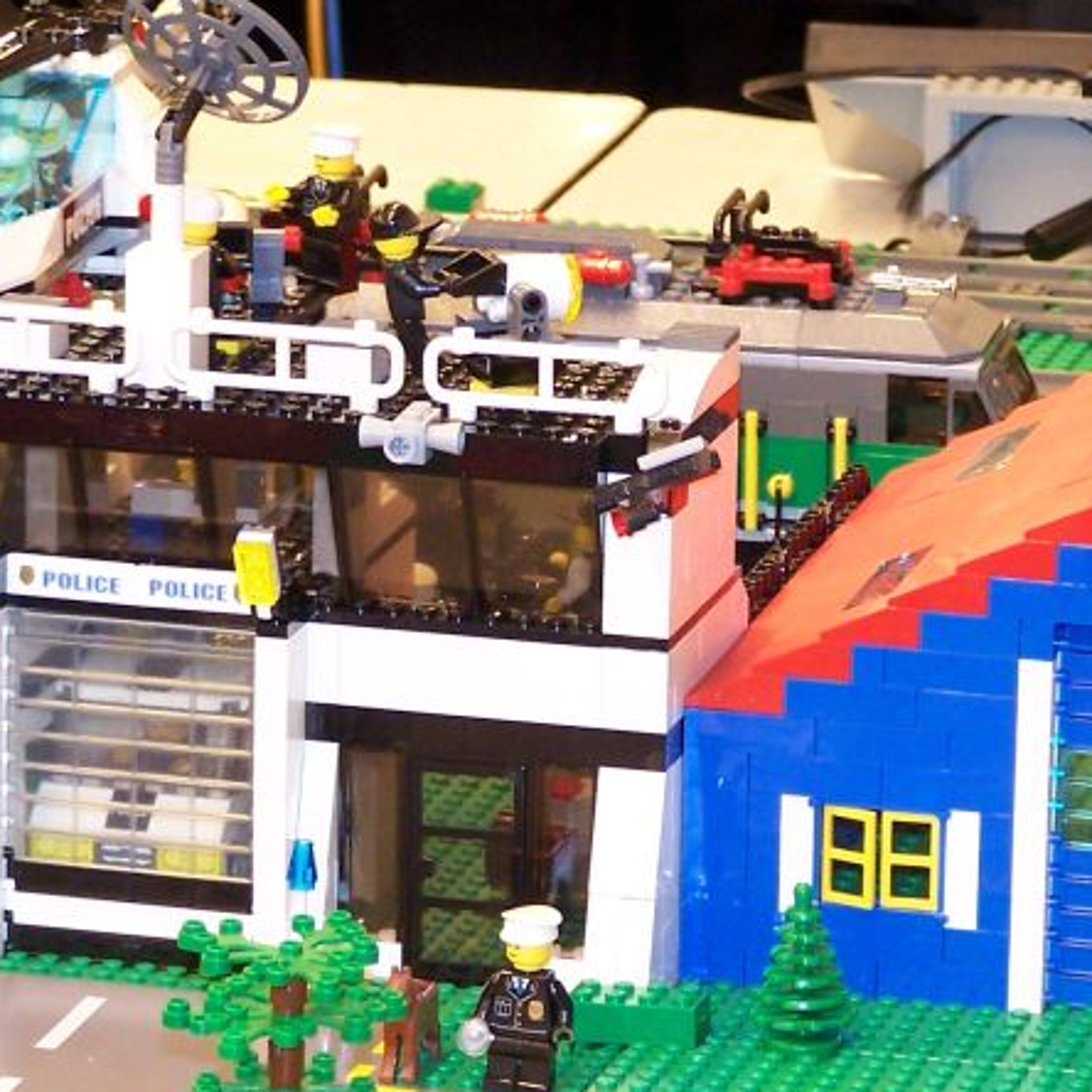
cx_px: 718
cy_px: 772
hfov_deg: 6.7
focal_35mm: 261
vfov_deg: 6.7
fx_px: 9315
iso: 140
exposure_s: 1/4
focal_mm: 21.2
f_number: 3.2
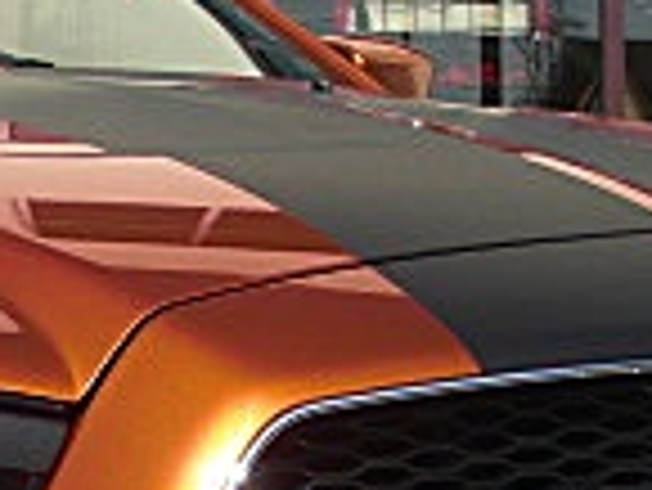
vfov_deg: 9.2
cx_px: -18
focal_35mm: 159
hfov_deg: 12.3
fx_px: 2997
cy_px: 620
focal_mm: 6.3
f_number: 2.8
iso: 50
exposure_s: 1/800
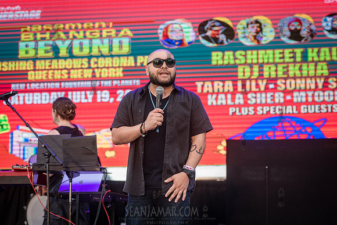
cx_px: 166
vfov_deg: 11.1
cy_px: 132
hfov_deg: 16.6
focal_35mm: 123
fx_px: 1152
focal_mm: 105
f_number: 4.5
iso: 3200
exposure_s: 1/1250
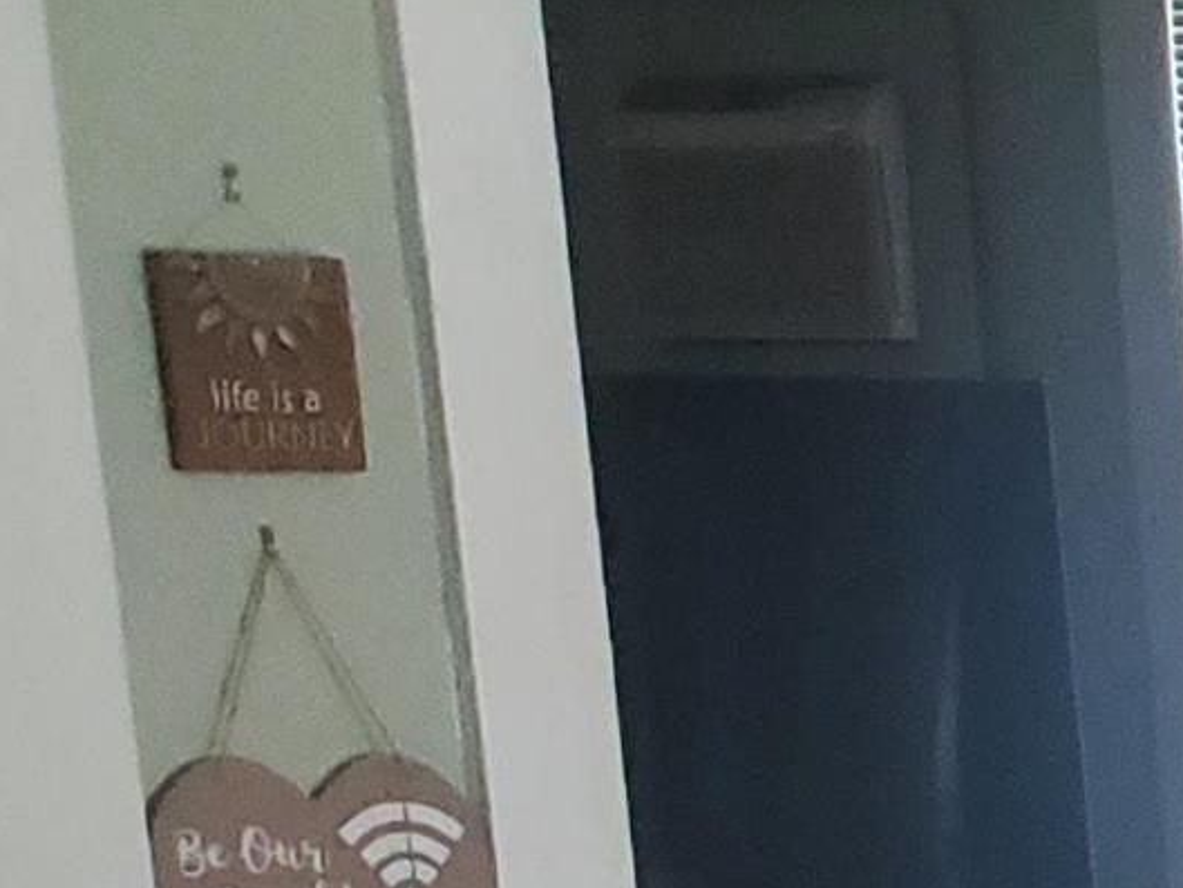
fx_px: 5162
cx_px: 3375
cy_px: 1731
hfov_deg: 10.2
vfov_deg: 9.3
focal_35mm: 151
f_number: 2.4
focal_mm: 4.3
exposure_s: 1/120
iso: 320
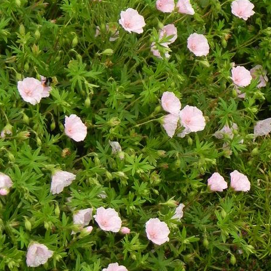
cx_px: 137
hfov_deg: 7.8
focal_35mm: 223
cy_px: 101
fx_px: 1975
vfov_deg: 7.8
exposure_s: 1/640
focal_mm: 25.7
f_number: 5
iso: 160
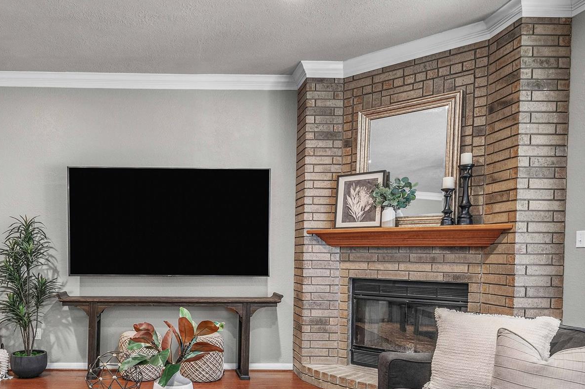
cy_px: 312
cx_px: 178
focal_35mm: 26
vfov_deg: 46.8
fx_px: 422
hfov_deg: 66.8
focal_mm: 15
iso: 250
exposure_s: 1/1.25
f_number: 7.1
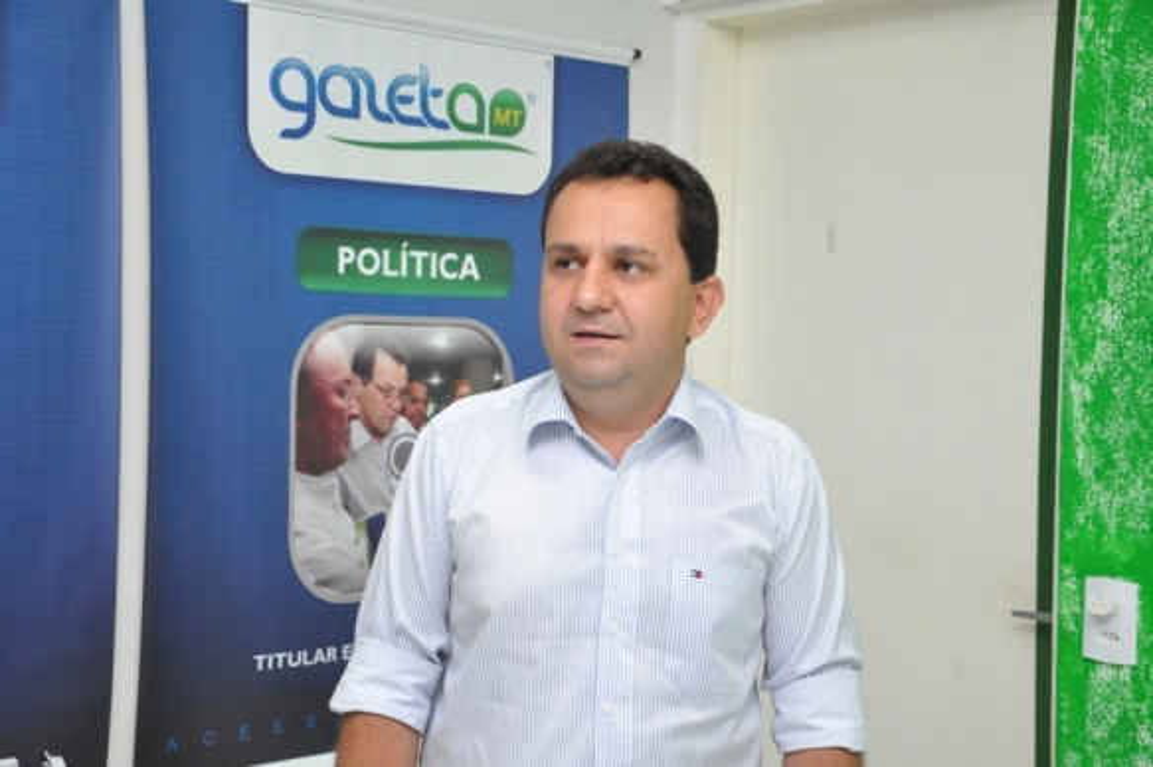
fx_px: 1921
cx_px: 576
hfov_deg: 33.4
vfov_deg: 22.6
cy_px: 384
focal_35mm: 60
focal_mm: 40
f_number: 5.6
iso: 1600
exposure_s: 1/60
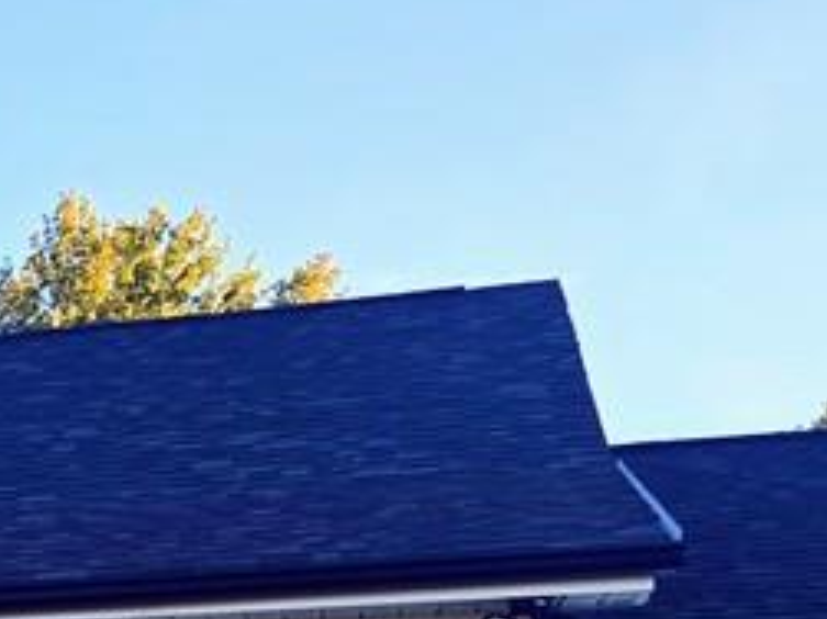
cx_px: -537
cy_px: 978
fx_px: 2245
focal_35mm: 94
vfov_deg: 14.5
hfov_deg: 17.8
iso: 25
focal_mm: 5.4
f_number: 1.8
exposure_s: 1/410
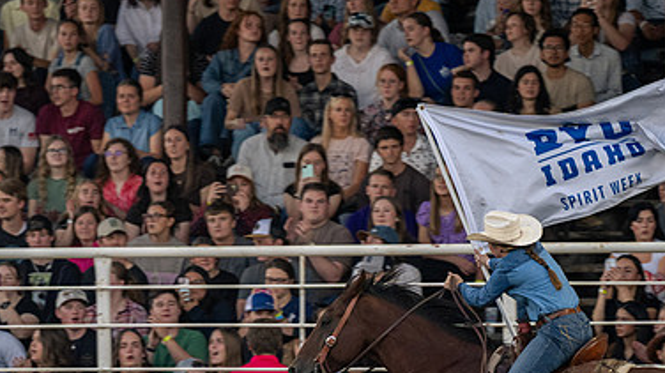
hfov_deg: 4.5
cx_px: 283
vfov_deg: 2.6
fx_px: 8371
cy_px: 431
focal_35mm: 475
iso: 1250
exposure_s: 1/640
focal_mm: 200
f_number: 2.8
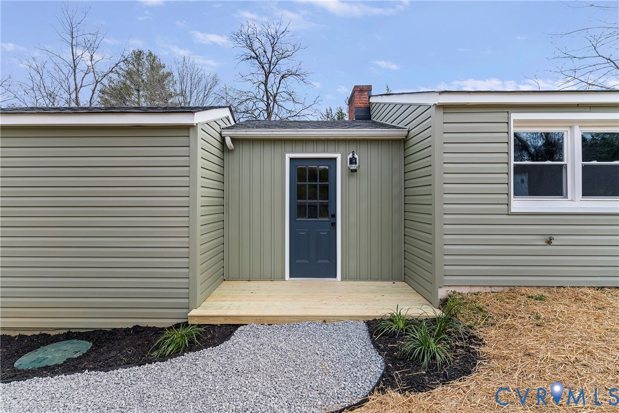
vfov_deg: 70.4
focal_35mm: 17
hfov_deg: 93.3
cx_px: 310
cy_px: 206
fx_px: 292
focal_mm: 17
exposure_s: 1/1600
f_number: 2.8
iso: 400
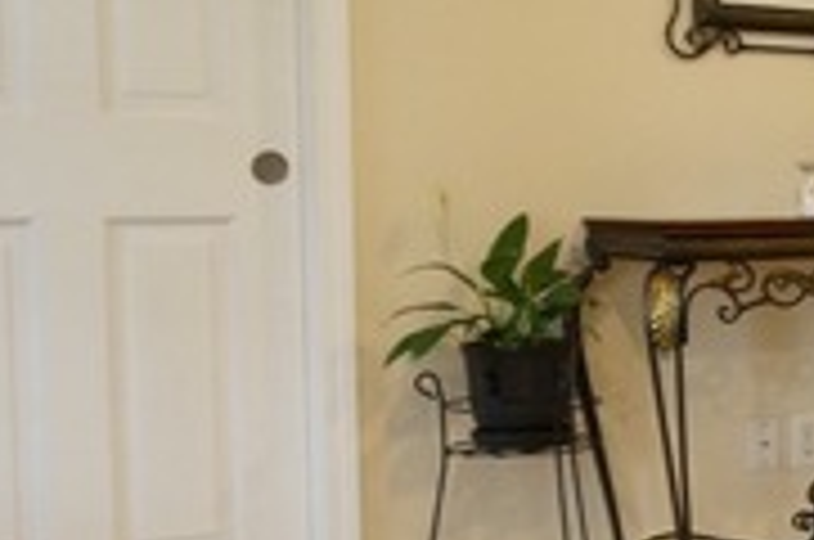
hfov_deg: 19.3
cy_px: 295
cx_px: 1381
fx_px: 1919
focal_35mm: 85
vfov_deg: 16.0
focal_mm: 16
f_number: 4
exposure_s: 1/60
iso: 1600
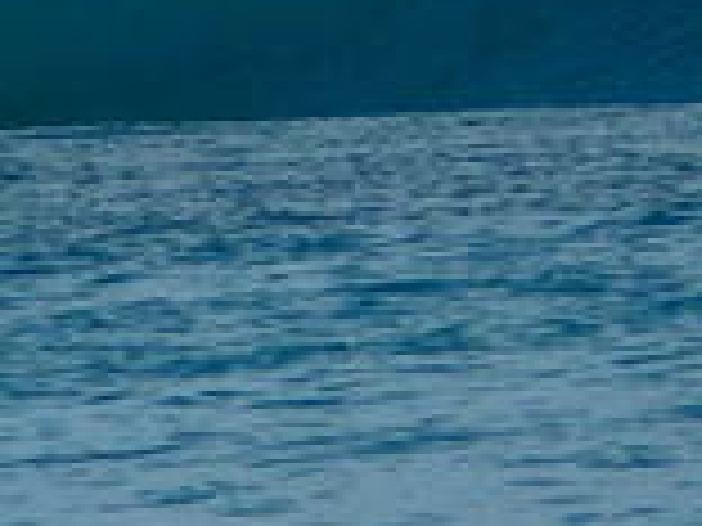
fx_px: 30845
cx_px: -97
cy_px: 108
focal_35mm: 1521
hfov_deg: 1.3
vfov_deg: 1.0
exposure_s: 1/1000
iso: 100
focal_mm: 72
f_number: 5
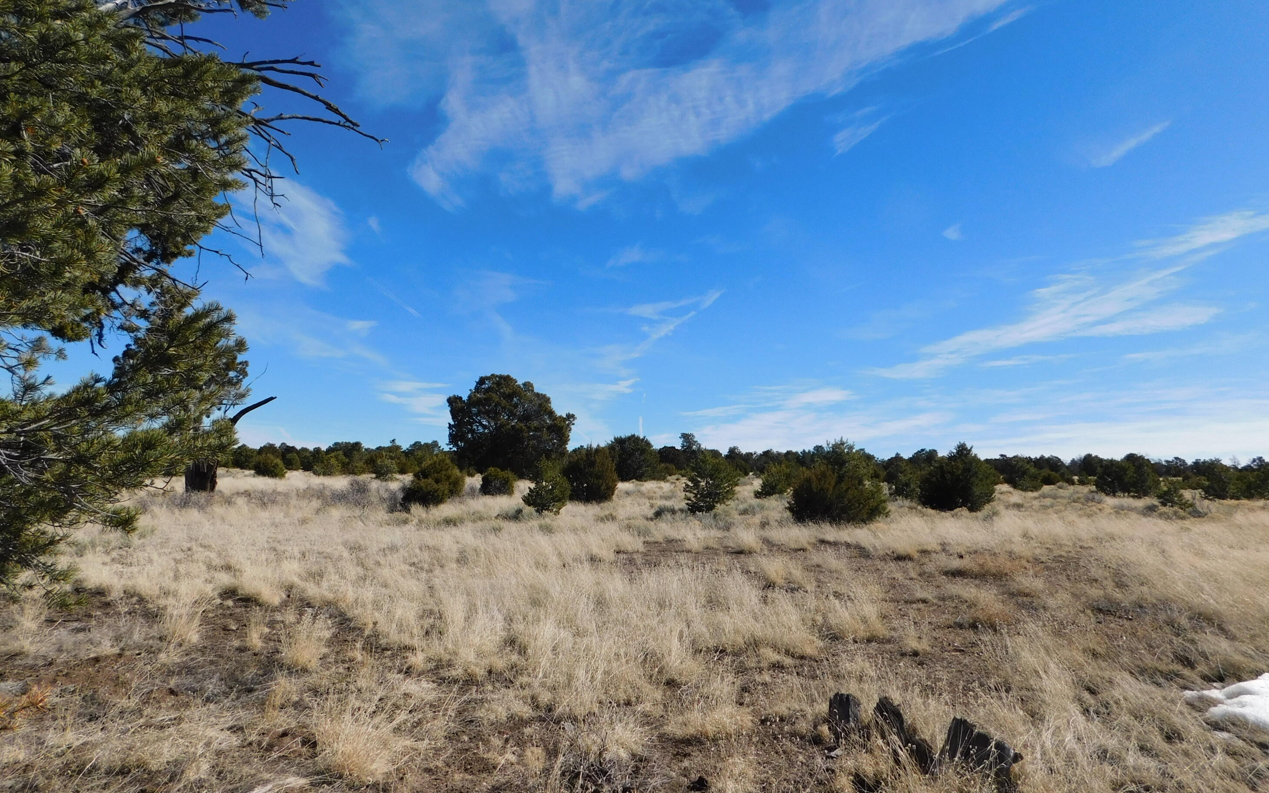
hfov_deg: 72.6
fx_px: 865
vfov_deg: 49.2
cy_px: 361
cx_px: 631
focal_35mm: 25
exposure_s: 1/640
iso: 125
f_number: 6
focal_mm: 4
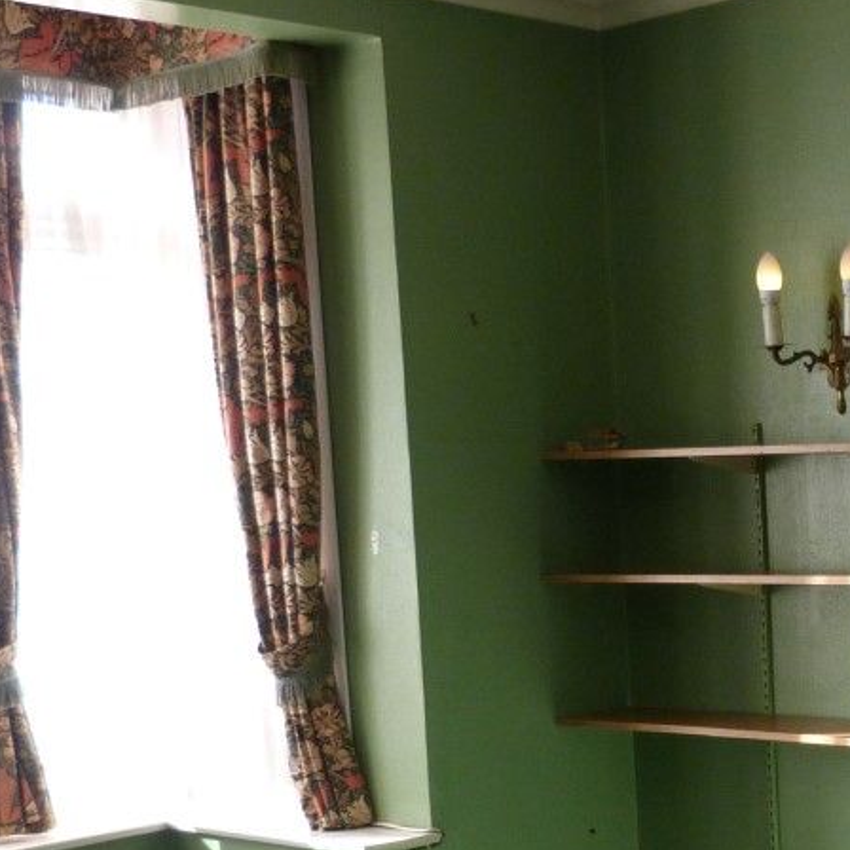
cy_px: 729
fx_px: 1972
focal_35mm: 71
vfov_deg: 23.8
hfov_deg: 23.2
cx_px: 871
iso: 125
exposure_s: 1/60
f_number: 2.8
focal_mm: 4.5
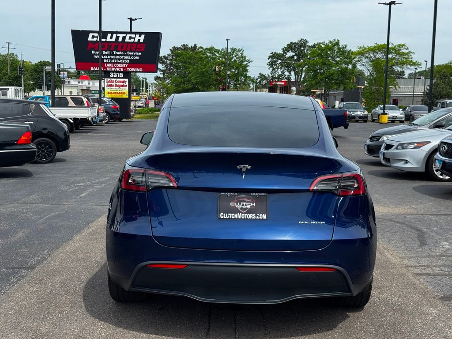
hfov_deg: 39.7
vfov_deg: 30.3
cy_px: 170
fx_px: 627
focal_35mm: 48
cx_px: 226
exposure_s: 1/3096
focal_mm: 6.76
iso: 64
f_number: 1.78
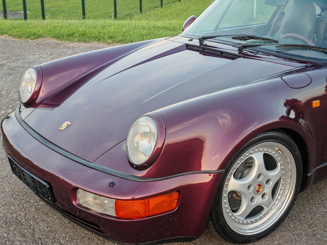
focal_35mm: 52
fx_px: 491
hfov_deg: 36.8
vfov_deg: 28.0
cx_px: 164
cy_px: 122
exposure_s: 1/100
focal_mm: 5.4
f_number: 1.6
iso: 80
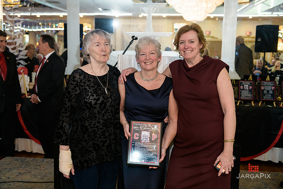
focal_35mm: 42
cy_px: 94
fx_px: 330
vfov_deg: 31.9
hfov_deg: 46.4
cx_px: 142
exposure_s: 1/125
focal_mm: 42
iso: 1000
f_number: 3.2
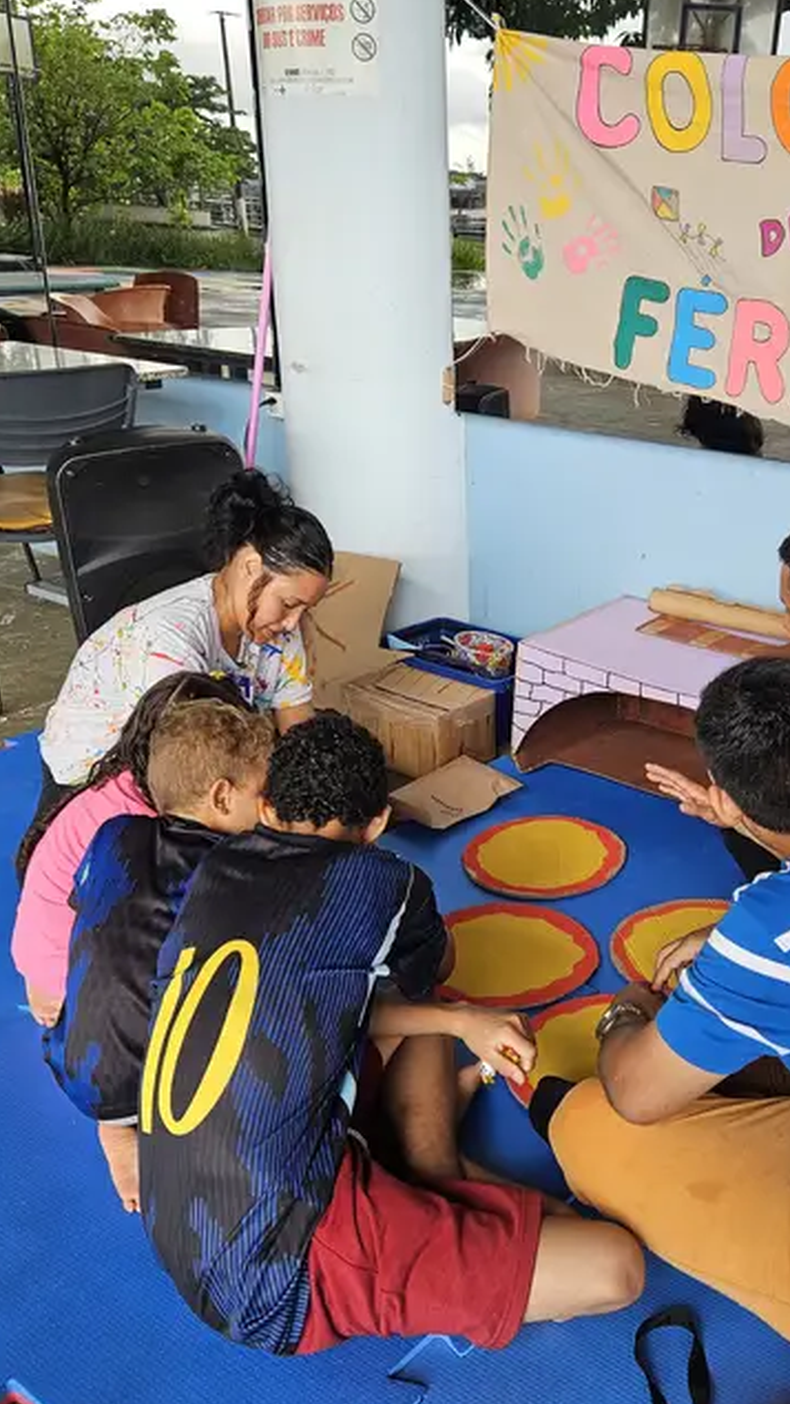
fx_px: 1265
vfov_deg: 58.0
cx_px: 613
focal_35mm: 34
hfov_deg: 33.8
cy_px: 708
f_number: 1.8
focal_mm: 5.4
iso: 25
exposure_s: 1/190
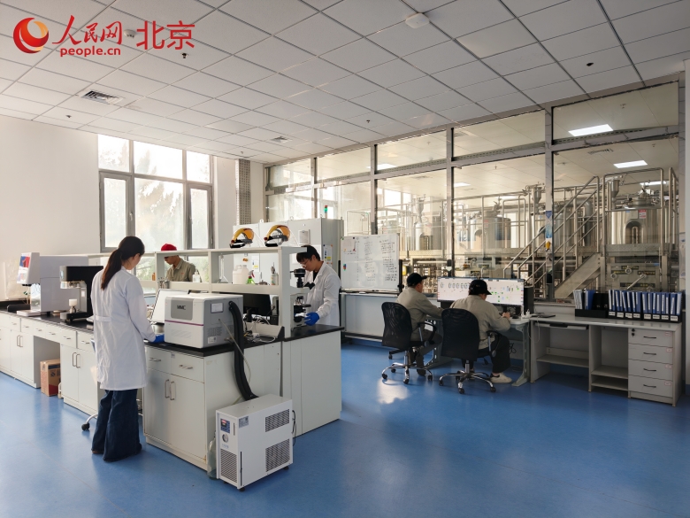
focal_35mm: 23
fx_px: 458
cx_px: 345
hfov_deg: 73.9
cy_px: 259
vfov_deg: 58.9
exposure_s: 1/105
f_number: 1.8
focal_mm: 8.67
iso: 200
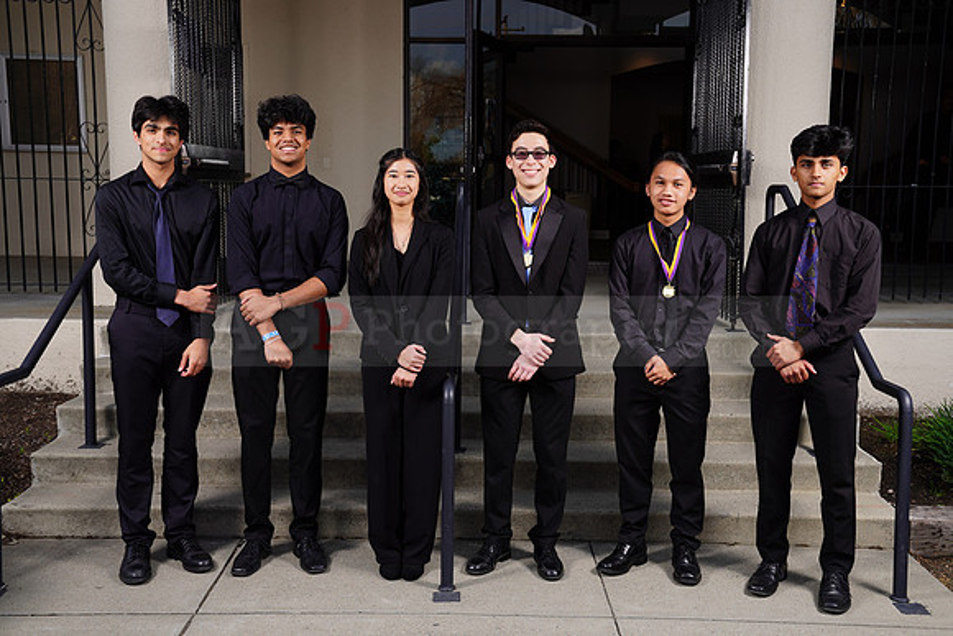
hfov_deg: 47.4
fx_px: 1086
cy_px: 318
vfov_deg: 32.6
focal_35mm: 41
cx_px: 476
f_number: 6.3
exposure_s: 1/200
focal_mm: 41
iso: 100
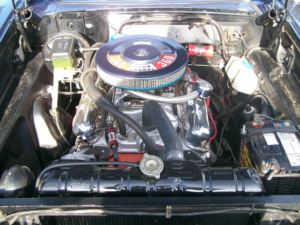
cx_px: 150
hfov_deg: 52.6
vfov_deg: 40.7
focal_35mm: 35
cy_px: 112
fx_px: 303
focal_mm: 5.8
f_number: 2.8
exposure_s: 1/134
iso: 80
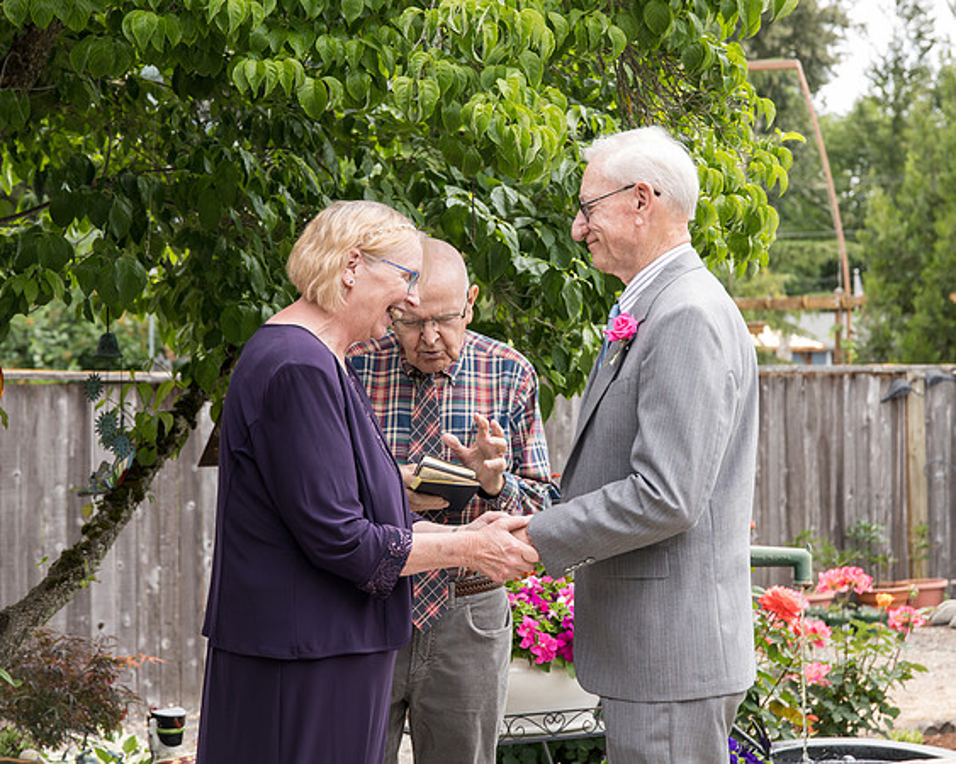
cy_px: 320
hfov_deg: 23.5
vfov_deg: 18.9
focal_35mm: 81
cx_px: 489
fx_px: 2294
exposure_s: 1/500
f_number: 5
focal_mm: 62
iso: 400
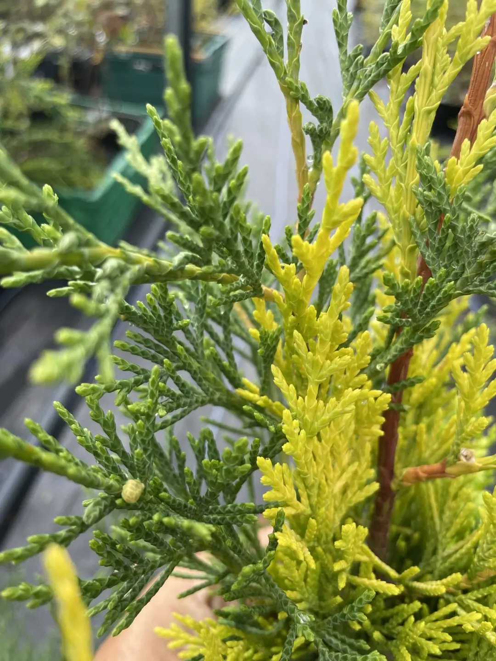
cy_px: 330
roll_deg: -6.8
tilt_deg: -39.3
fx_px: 497
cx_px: 248
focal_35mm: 26
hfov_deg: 53.1
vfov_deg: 67.3
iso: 32
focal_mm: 4.2
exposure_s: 1/955
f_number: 1.6
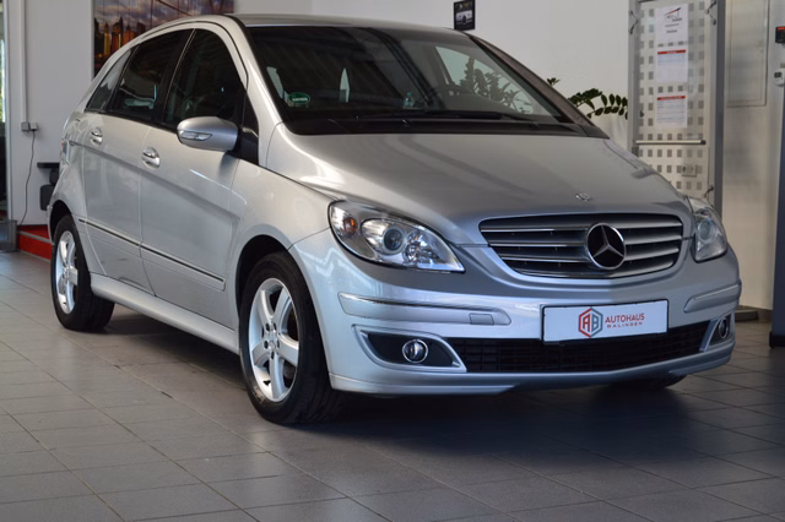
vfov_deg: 21.5
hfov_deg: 31.9
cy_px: 261
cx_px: 392
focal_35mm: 63
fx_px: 1373
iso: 400
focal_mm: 42
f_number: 9
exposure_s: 1/125
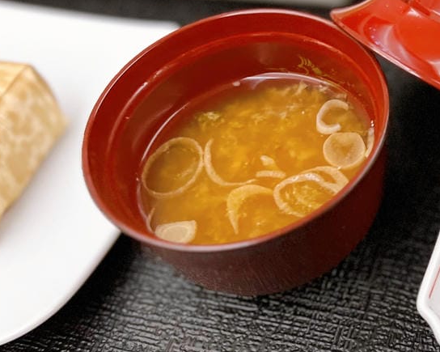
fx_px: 729
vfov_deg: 27.0
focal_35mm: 56
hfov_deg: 31.2
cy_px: 124
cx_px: 434
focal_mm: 5.7
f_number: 1.5
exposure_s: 1/37
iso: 500
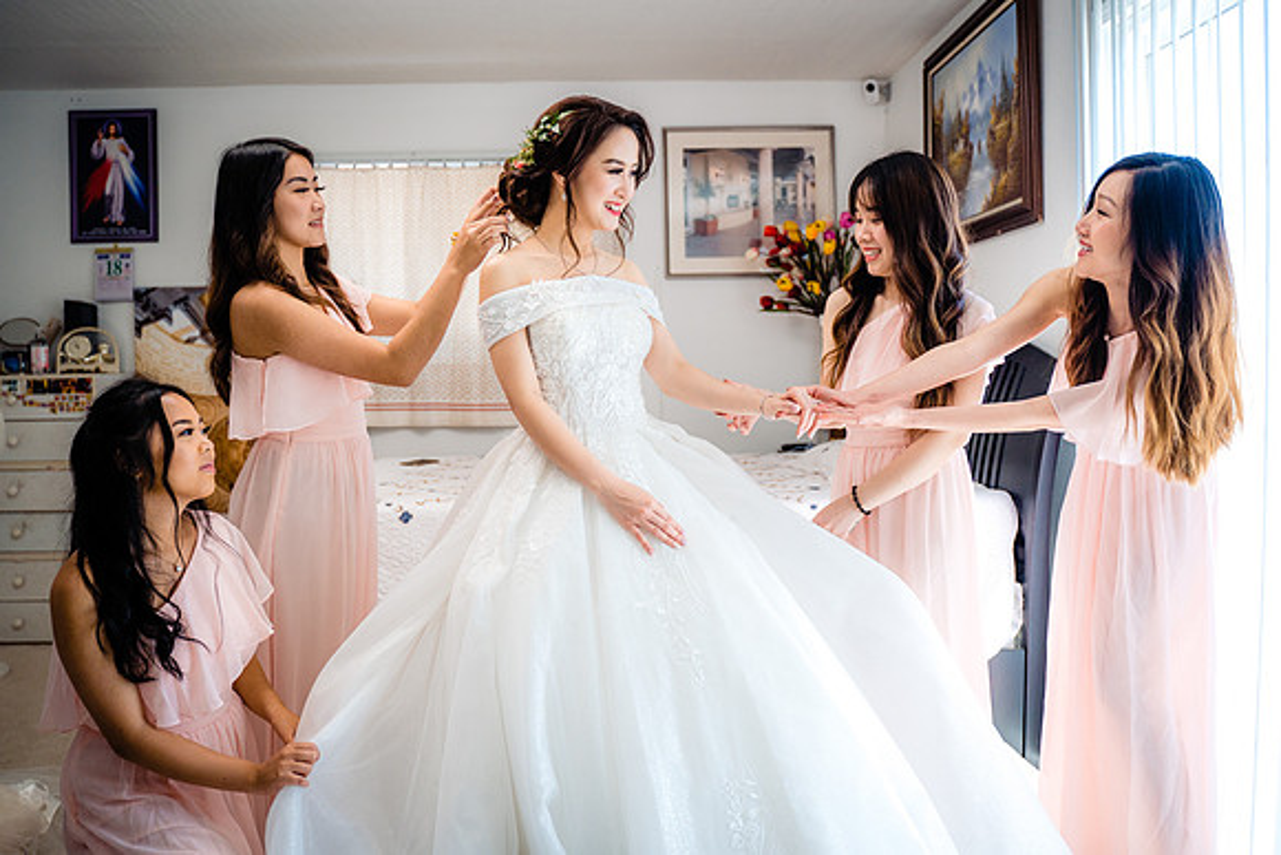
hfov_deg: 63.7
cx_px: 629
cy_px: 421
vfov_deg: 45.1
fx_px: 1030
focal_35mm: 29
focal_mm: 28
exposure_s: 1/320
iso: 500
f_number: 2.8
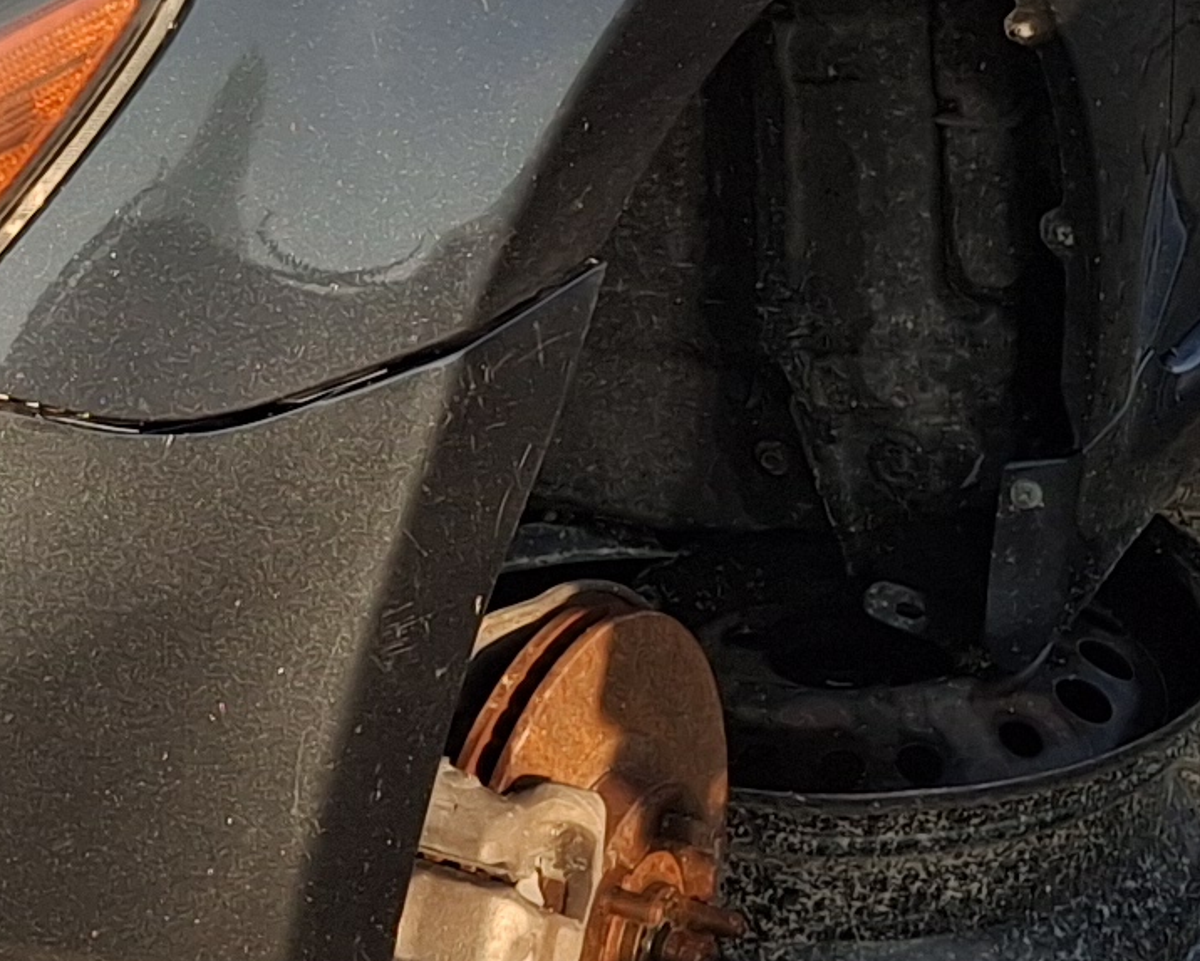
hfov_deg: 13.8
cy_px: -473
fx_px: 4937
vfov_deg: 10.7
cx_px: 342
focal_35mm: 139
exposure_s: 1/742
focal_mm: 4.69
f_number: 1.8
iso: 32
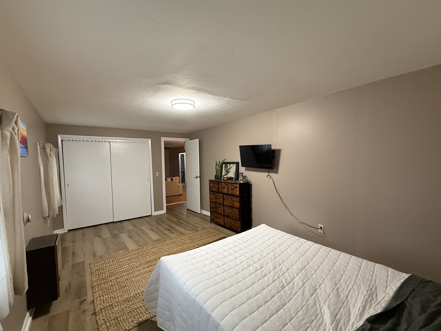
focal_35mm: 15
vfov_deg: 81.7
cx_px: 212
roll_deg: +2.0
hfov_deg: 98.1
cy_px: 170
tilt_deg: -1.2
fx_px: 191
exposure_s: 1/60
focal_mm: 2.22
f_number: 2.2
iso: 400
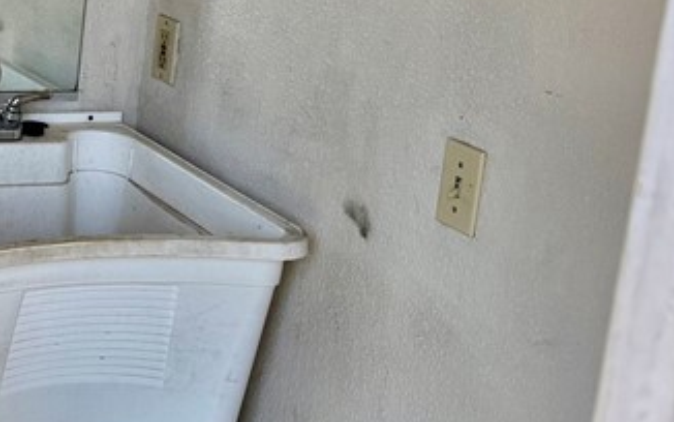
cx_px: -234
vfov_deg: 16.1
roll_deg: -1.4
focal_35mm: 80
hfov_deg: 22.7
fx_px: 1470
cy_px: 14
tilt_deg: -9.2
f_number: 1.78
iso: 64
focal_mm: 6.76
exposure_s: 1/175
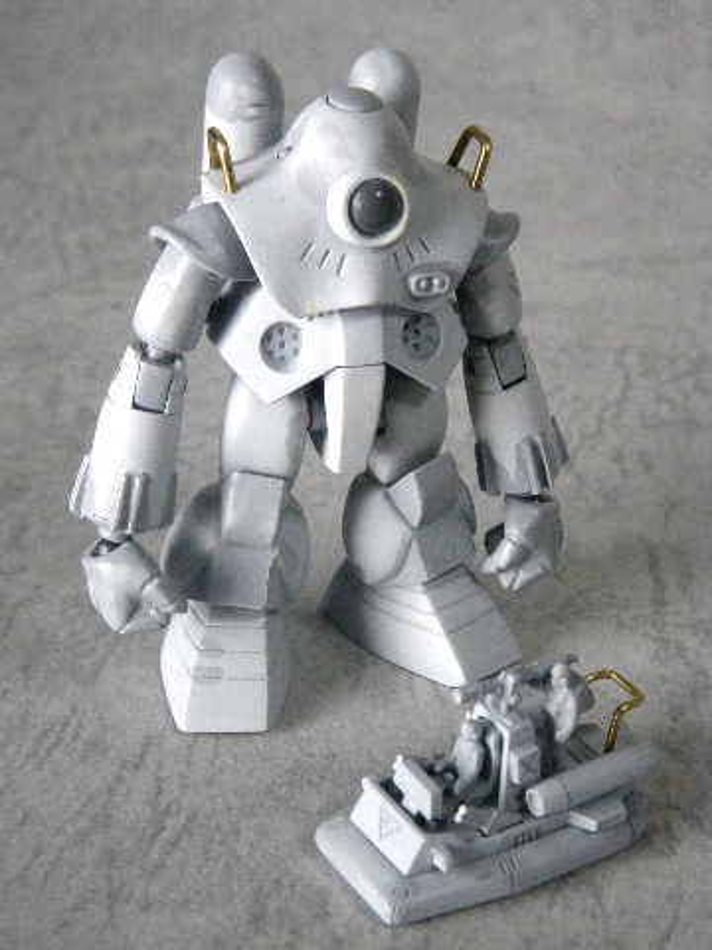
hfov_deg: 19.1
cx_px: 356
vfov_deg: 25.3
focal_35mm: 77
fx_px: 2112
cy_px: 475
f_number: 4.8
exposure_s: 1/80
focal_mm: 13.7
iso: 800
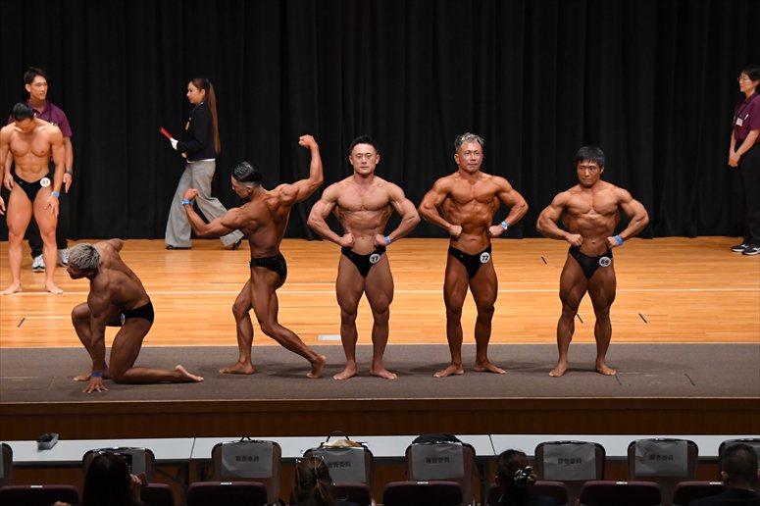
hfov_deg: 16.1
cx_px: 380
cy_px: 253
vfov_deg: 10.8
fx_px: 2680
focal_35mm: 127
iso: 4000
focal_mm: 85
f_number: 5.6
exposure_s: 1/400
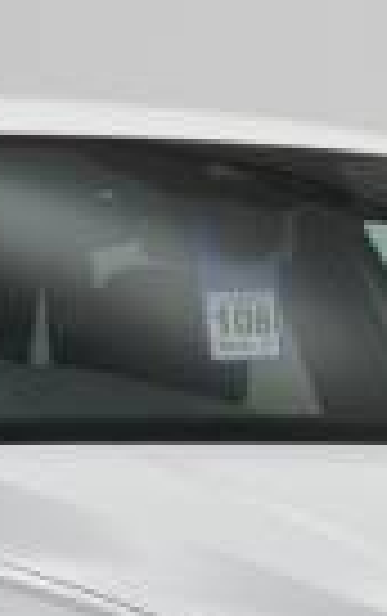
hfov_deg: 4.3
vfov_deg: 6.8
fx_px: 5171
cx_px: 292
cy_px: 778
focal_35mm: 307
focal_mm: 43
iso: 1600
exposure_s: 1/200
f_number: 5.6
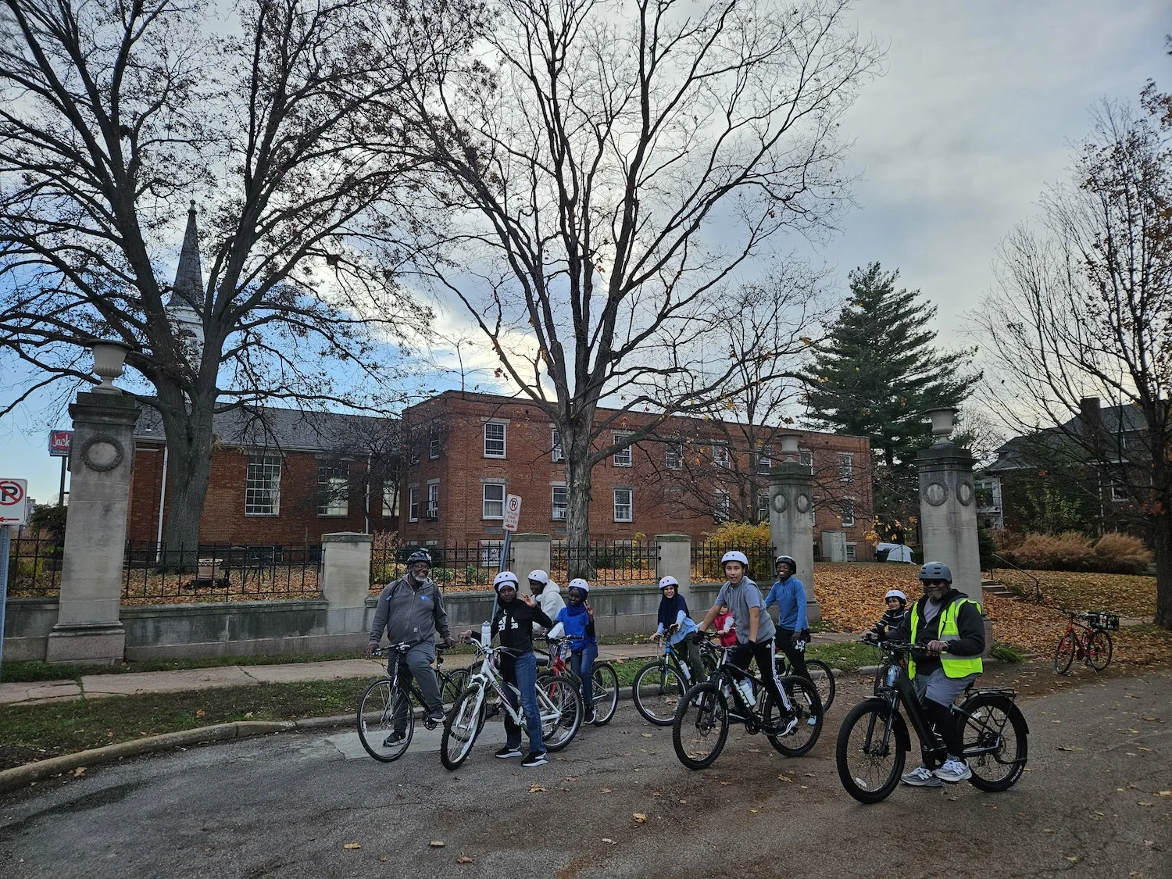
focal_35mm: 23
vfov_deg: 58.9
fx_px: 779
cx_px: 586
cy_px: 440
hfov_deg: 73.9
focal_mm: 5.4
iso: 25
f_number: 1.8
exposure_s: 1/1016
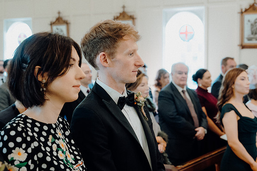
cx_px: 128
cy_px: 86
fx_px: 471
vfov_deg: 20.6
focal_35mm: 66
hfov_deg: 30.5
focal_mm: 44
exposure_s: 1/160
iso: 2000
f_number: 3.5
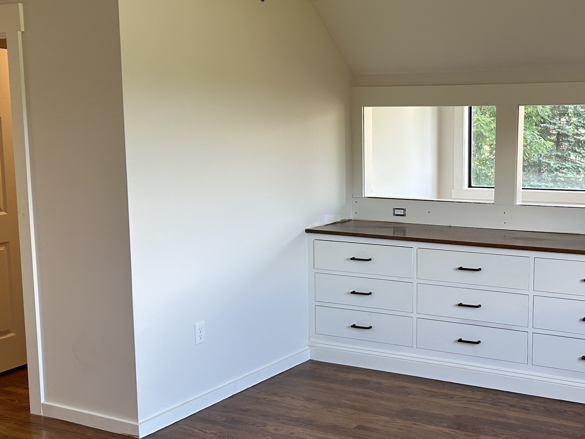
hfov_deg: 41.1
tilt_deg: -7.4
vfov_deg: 32.2
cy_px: 227
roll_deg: -0.8
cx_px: 426
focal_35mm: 45
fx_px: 760
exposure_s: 1/121
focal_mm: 5.7
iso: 64
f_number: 1.5
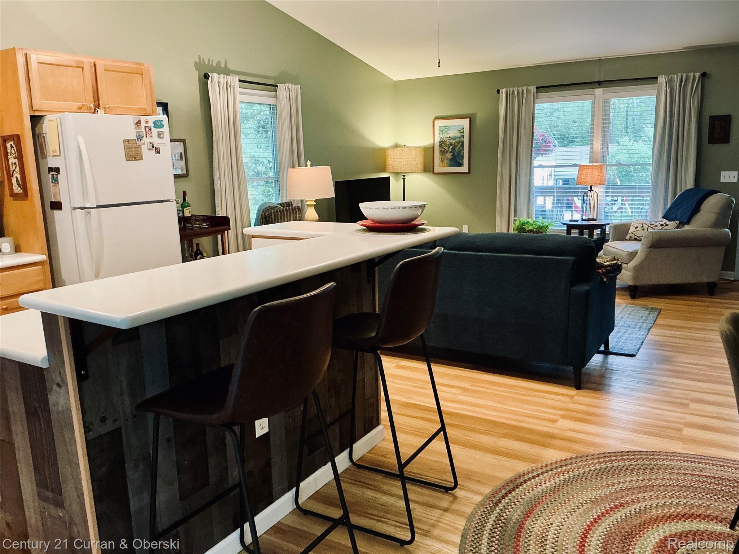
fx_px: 598
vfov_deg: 49.7
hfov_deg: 63.4
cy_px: 277
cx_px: 370
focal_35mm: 28
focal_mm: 3
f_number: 1.8
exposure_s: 1/60
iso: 200
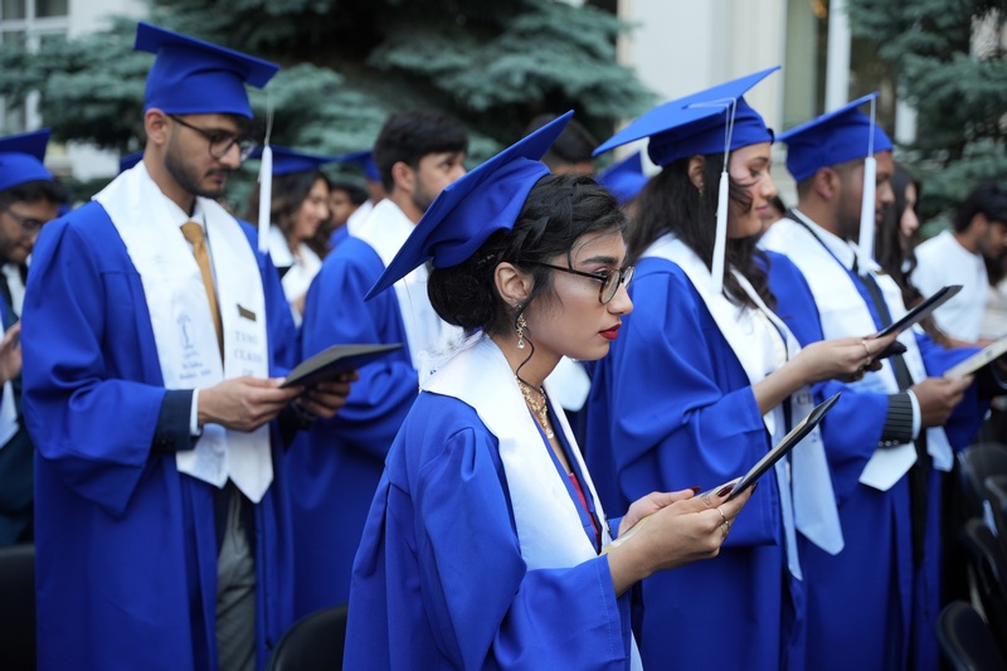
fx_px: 1312
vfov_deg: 28.7
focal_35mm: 47
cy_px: 336
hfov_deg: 42.0
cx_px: 504
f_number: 2.8
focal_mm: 46.9
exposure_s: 1/200
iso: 400
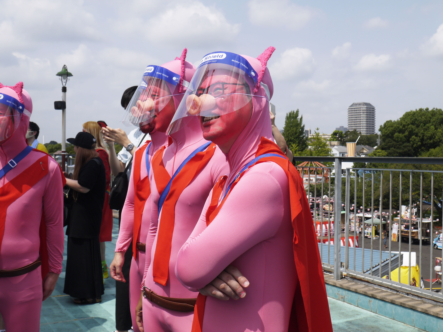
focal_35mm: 48
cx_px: 222
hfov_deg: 39.7
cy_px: 166
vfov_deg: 30.3
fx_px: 614
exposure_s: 1/400
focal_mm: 24
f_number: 11
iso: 160
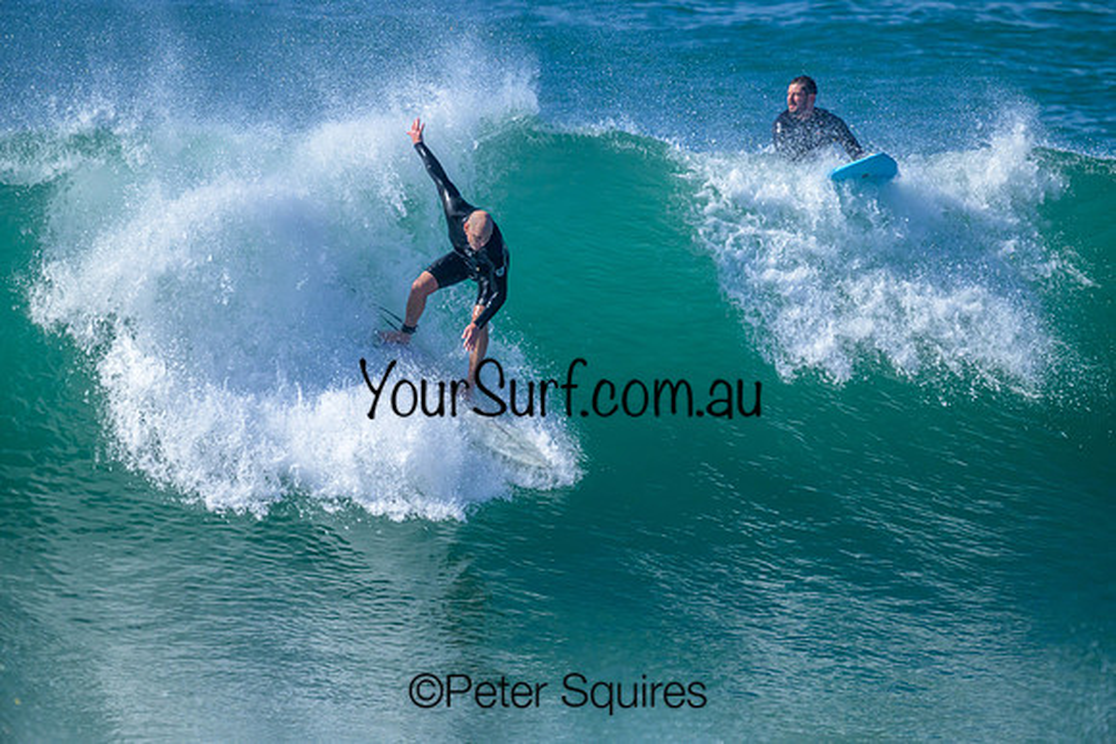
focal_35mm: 1120
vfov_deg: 1.2
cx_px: 558
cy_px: 372
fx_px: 34726
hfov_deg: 1.8
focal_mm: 1120
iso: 2000
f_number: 9
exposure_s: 1/6400
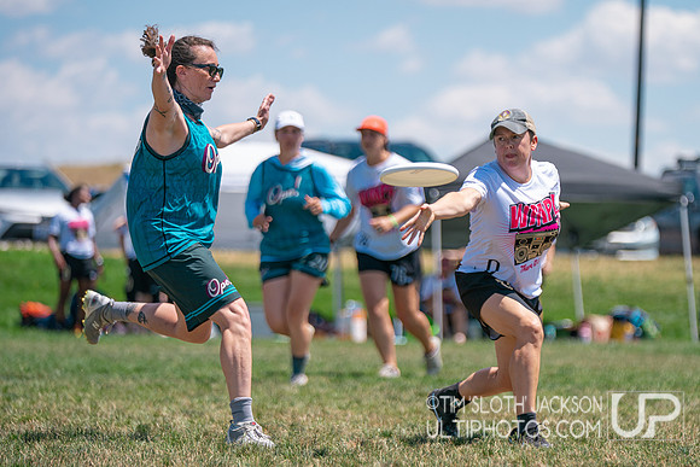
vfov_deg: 6.3
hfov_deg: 9.5
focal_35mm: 217
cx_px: 459
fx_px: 4222
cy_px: 291
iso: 200
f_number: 2.8
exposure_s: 1/3200
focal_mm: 162
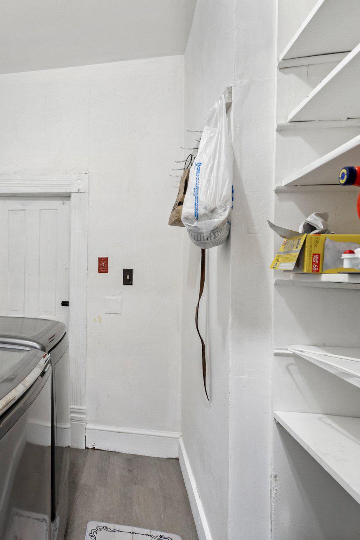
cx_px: 21
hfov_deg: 41.8
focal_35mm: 28
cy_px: 277
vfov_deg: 65.5
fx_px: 420
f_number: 8
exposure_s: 1/4
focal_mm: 18
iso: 1250
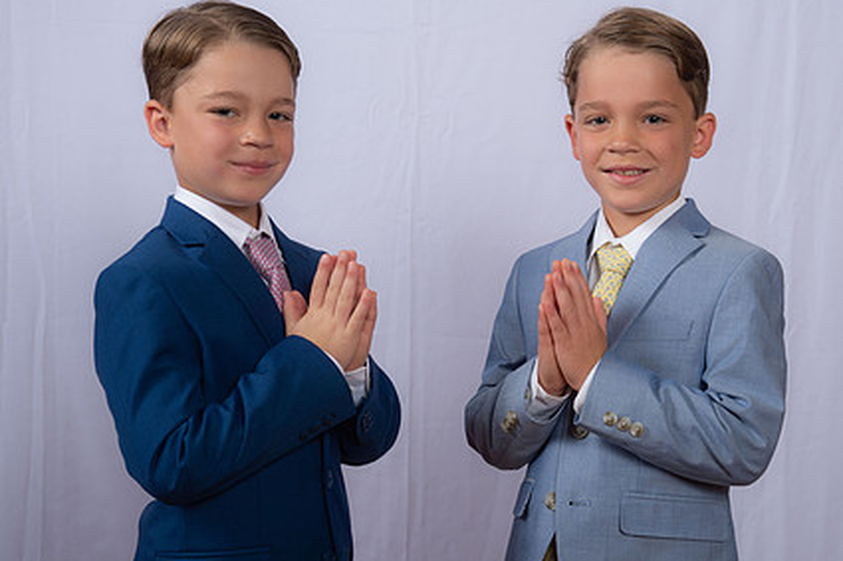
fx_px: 1662
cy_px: 321
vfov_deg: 19.2
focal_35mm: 71
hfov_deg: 28.3
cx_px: 559
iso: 250
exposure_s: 1/160
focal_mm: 52
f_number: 8
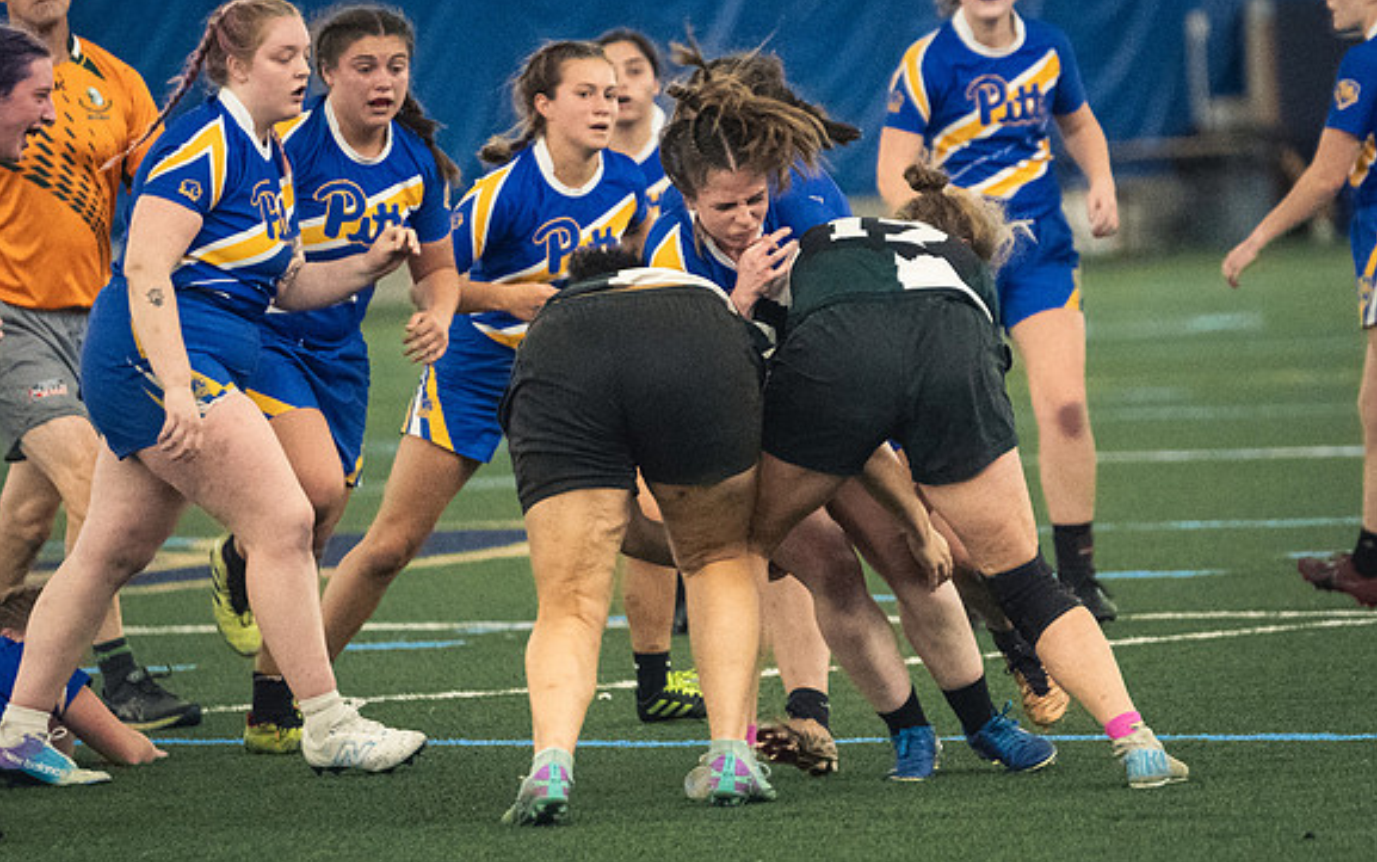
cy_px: 500
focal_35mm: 433
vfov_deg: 3.0
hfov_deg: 4.9
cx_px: 687
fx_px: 16254
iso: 11400
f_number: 2.8
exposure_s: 1/500
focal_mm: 200
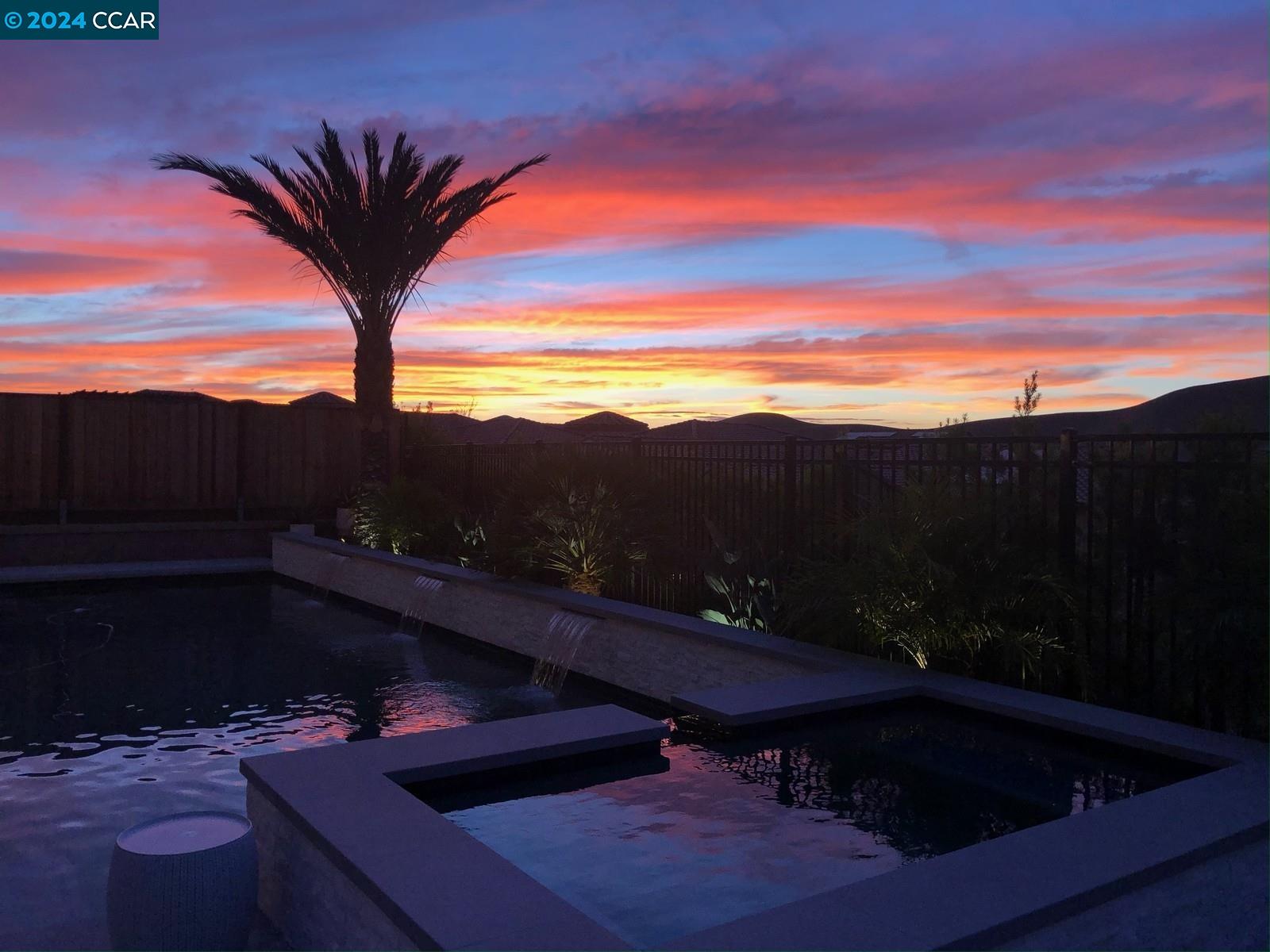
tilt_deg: -2.0
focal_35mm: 28
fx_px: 1027
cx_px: 635
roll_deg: +0.4
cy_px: 476
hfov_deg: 63.4
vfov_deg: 49.7
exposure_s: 1/120
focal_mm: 4
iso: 50
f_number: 1.8
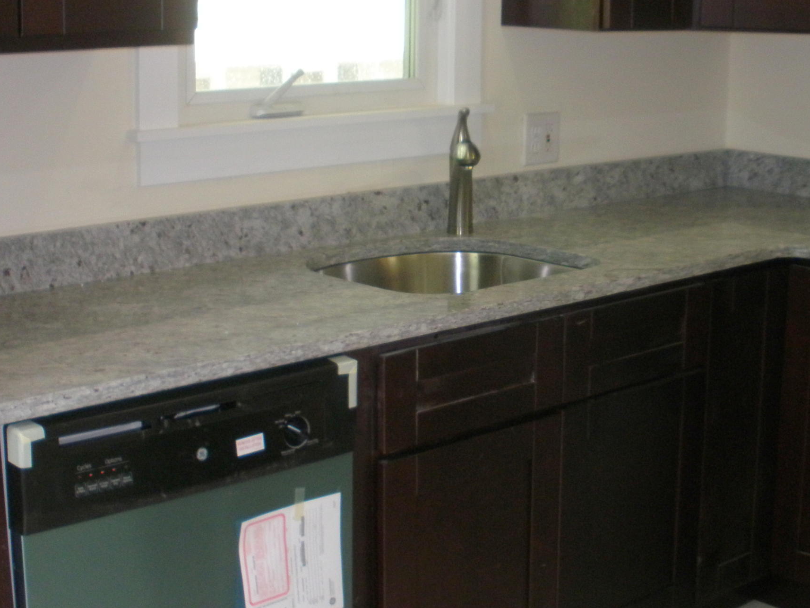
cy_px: 260
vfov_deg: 23.3
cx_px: 522
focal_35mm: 63
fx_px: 1474
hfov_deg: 30.5
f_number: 3.5
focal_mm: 6.3
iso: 160
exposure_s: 1/30
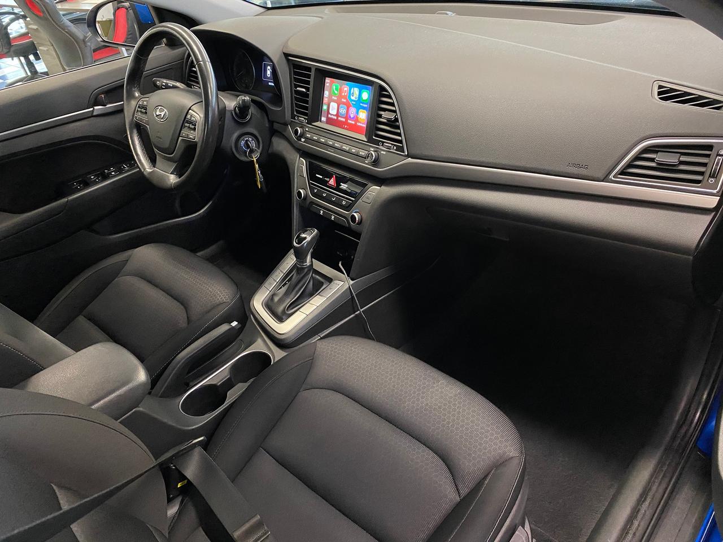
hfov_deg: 67.3
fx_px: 543
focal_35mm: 26
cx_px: 362
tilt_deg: -36.5
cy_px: 271
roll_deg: +10.3
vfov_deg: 53.1
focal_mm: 4.25
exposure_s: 1/40
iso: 320
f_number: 1.8
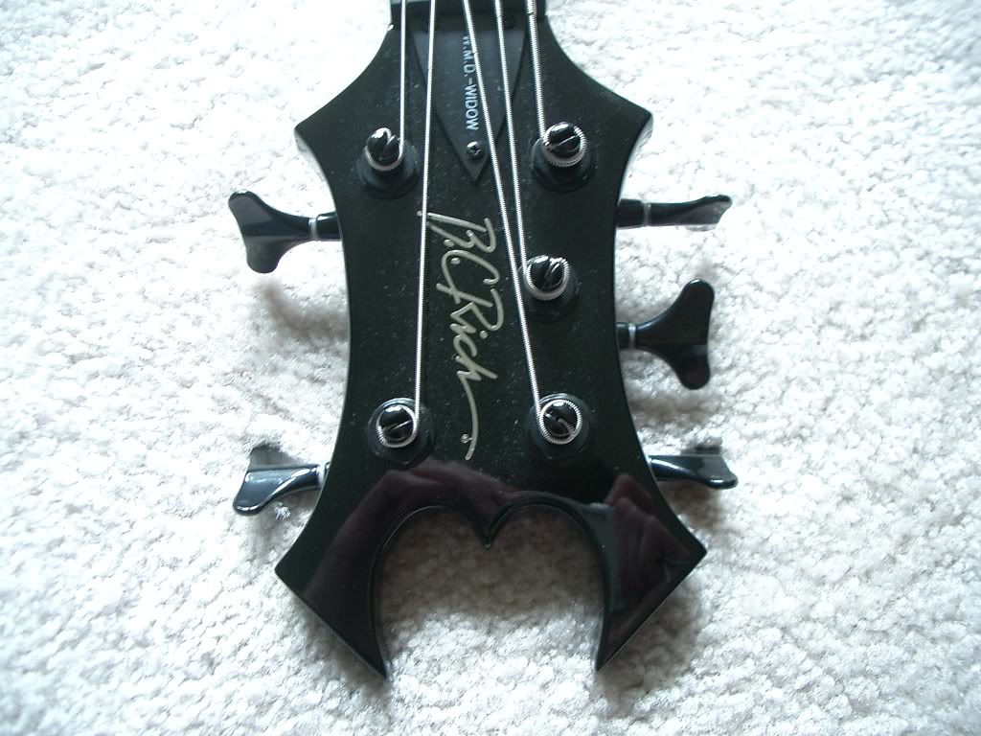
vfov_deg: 40.7
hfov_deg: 52.6
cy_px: 368
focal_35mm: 35
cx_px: 490
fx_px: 992
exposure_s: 1/8
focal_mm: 5.8
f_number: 2.6
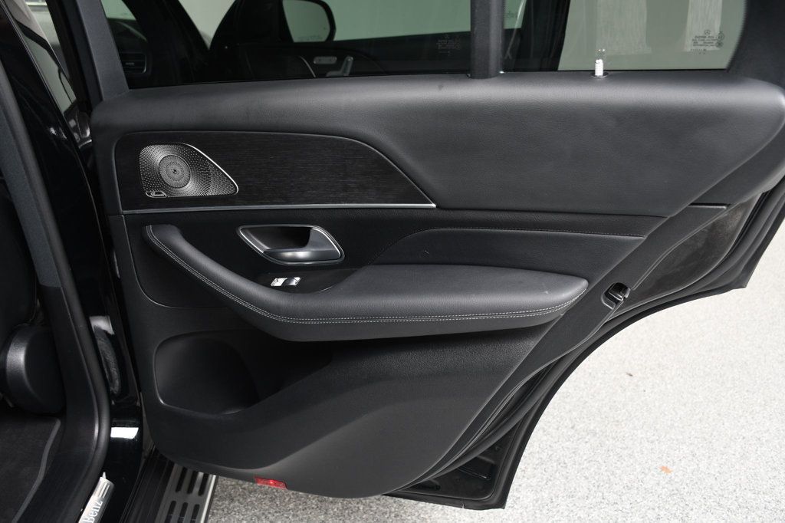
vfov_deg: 39.9
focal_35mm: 33
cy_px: 262
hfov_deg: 57.2
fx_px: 719
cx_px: 392
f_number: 3.5
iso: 100
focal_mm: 22
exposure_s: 1/160
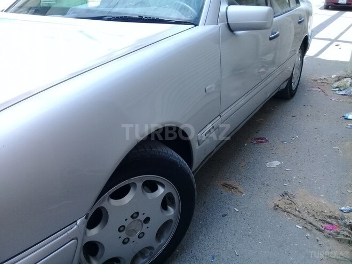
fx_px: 315
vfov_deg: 45.4
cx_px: 176
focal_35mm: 31
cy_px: 132
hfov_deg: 58.4
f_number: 2.2
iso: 64
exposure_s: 1/612
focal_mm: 3.3
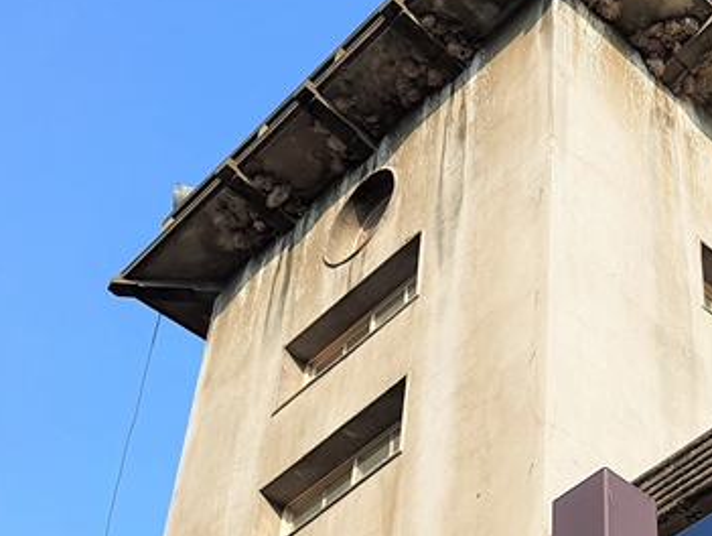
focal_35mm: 74
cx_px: 615
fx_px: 1524
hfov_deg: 25.6
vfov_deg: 19.4
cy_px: 536
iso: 50
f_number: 1.7
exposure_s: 1/1520
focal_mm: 4.32
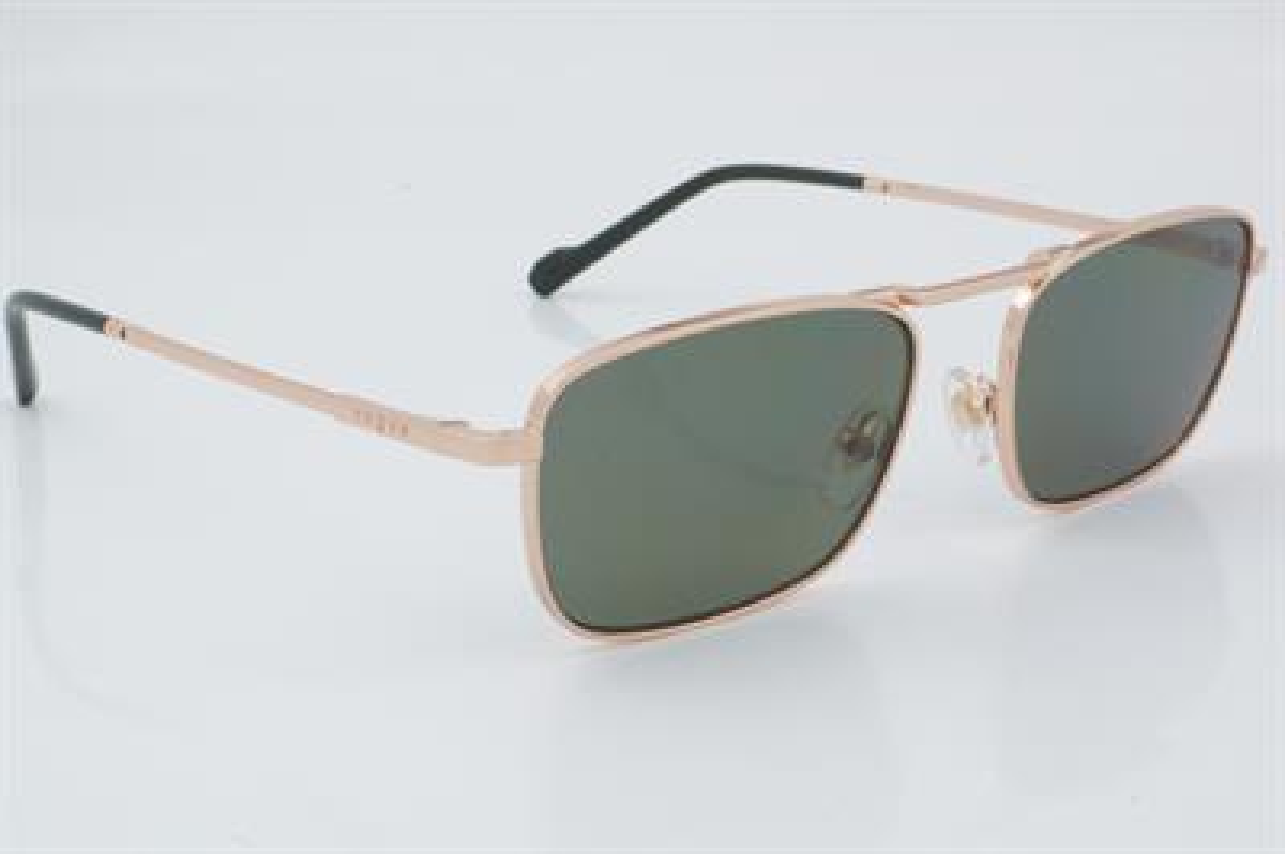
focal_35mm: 75
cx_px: 642
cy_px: 427
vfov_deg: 18.2
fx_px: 2675
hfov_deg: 27.0
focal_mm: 50
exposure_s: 1/3
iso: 100
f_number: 32
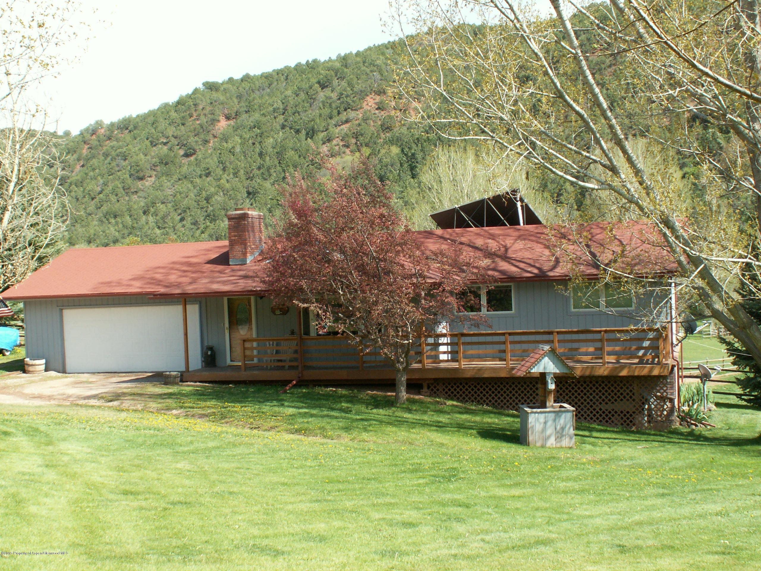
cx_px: 380
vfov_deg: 29.7
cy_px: 286
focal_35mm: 49
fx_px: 1077
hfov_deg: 38.9
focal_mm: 8.24
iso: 50
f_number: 5.6
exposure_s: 1/125
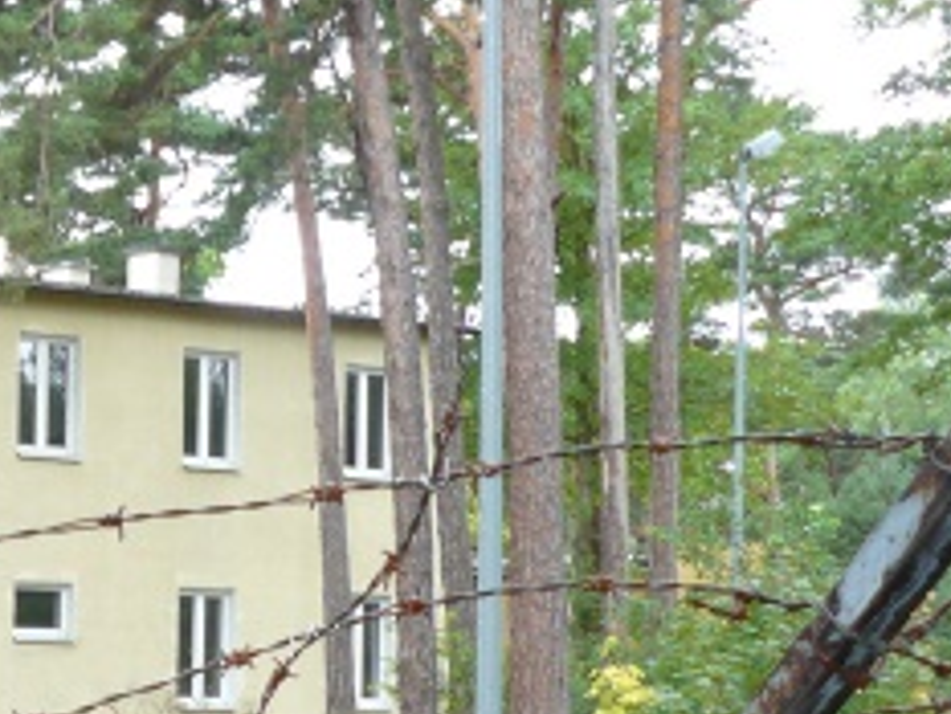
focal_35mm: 99
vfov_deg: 14.7
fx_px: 2721
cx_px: -306
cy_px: 714
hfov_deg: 18.4
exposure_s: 1/80
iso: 100
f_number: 2.8
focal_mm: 6
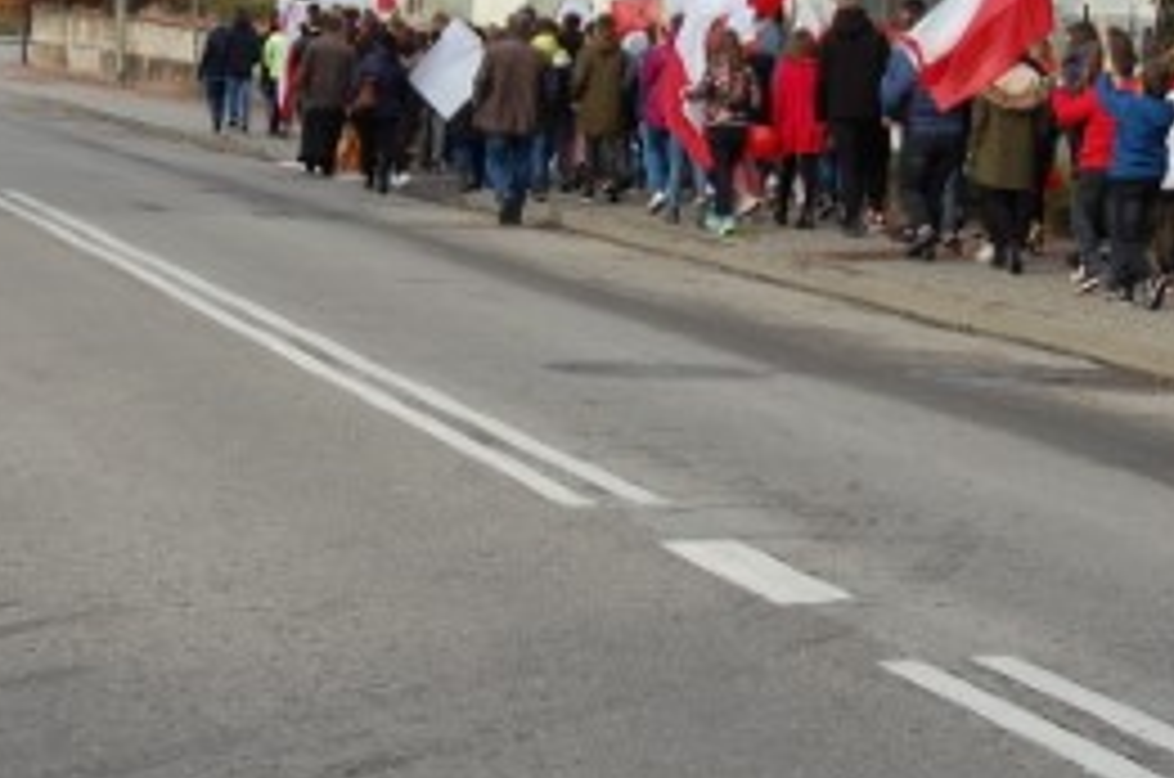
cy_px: 121
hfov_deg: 18.6
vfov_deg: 12.4
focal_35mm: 109
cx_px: 947
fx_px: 3548
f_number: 8
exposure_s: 1/250
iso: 200
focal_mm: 28
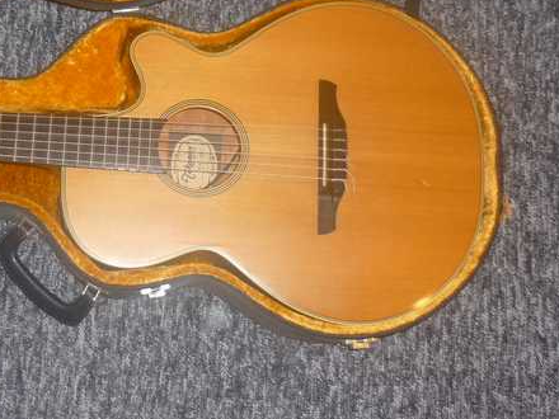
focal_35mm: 60
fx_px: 969
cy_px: 108
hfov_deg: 31.1
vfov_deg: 24.2
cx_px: 88
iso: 100
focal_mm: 5.5
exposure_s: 1/30
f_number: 2.8
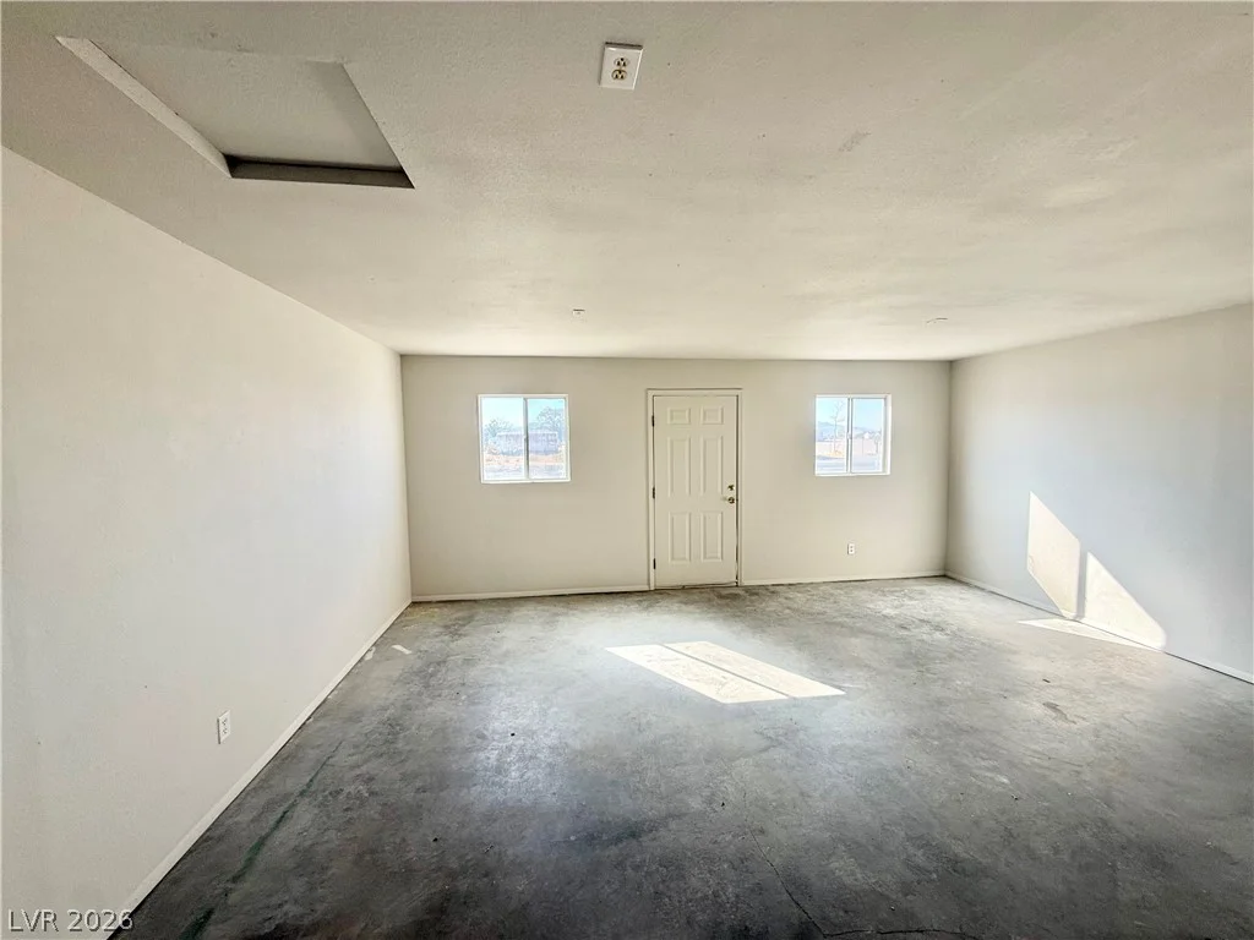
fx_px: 507
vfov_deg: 85.7
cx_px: 627
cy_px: 470
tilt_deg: -2.9
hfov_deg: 102.1
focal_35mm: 14
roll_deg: +0.4
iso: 64
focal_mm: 2.22
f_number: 2.2
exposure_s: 1/184
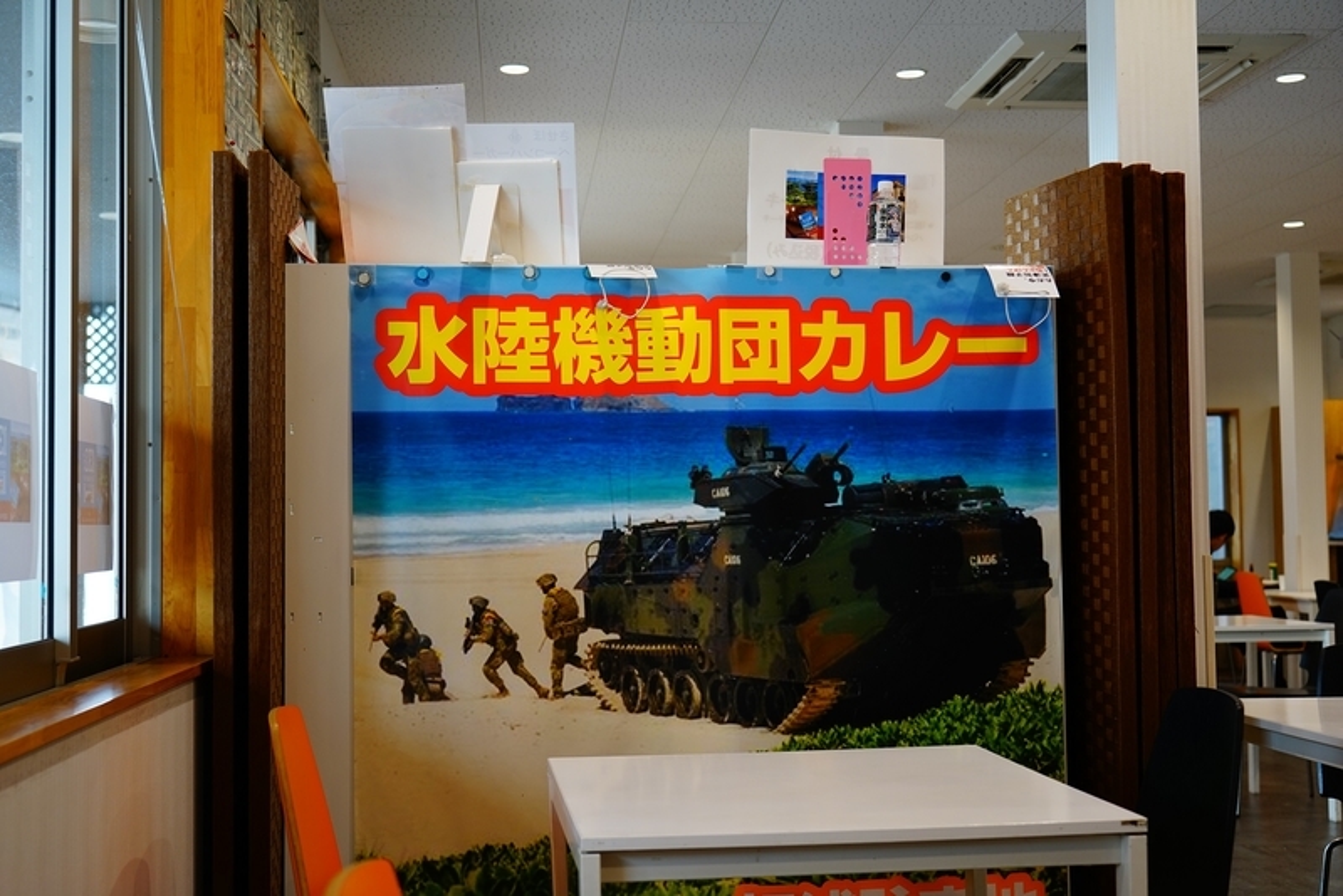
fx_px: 1605
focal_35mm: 43
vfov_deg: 31.2
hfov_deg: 45.4
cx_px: 672
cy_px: 448
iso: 250
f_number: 4
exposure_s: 1/60
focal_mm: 43
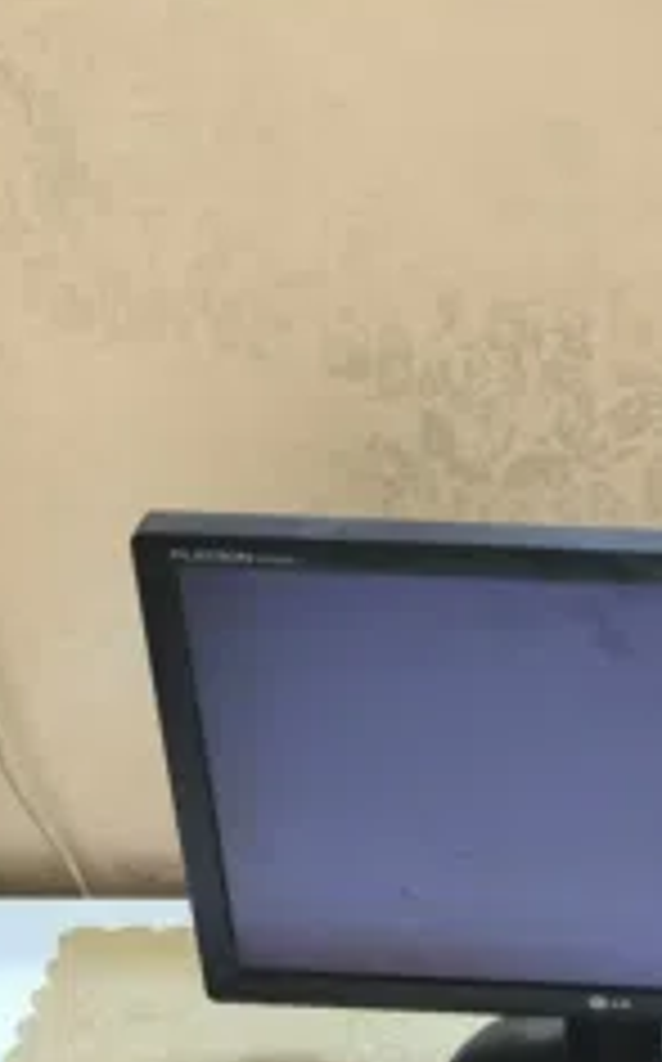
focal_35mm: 63
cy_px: 774
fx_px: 1823
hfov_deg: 20.1
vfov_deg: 32.0
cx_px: 608
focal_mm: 6.92
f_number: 1.9
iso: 800
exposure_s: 1/48.8
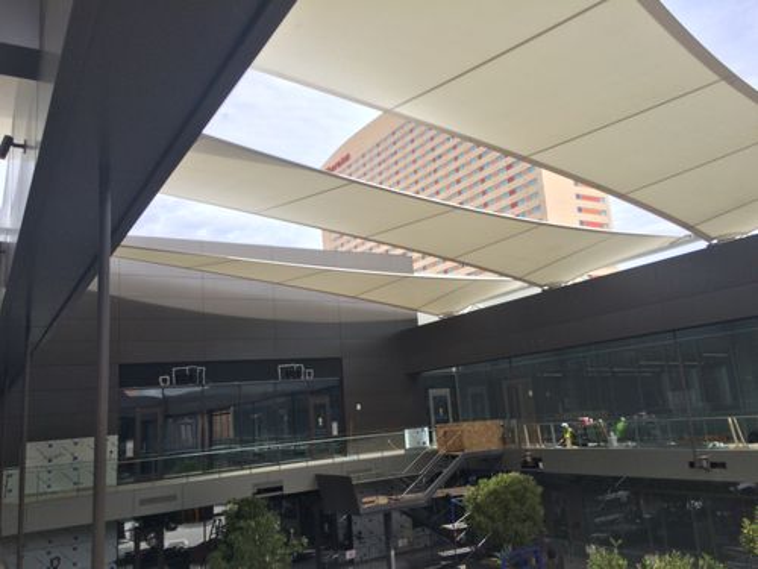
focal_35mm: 29
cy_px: 284
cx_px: 379
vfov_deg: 48.2
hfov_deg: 61.7
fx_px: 635
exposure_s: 1/1642
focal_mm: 4.15
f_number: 2.2
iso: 32
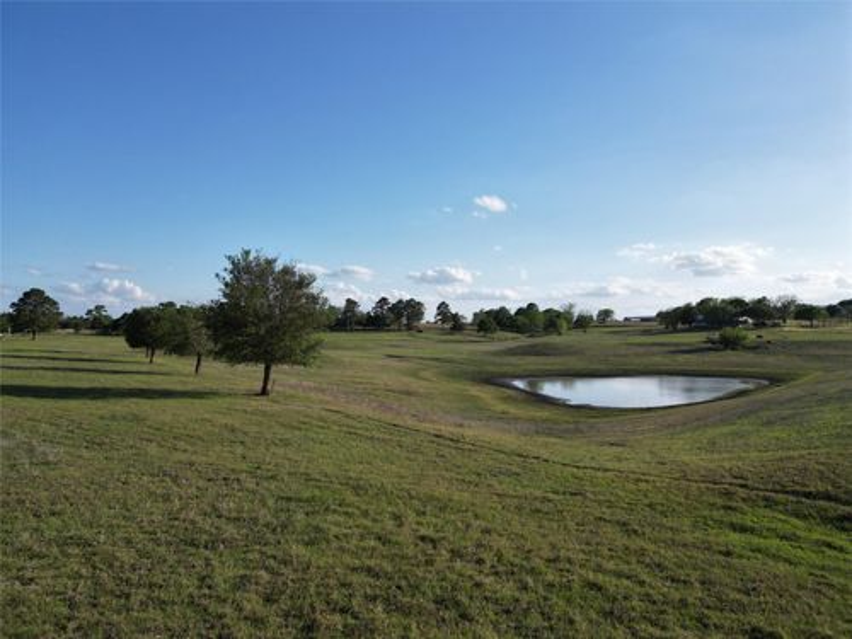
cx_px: 426
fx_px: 591
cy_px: 320
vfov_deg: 56.8
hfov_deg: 71.6
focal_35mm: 24
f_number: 1.7
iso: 120
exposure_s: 1/2500
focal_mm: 6.72
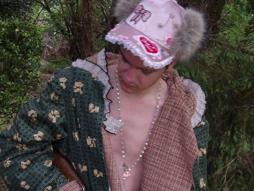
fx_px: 653
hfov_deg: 22.0
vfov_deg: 16.6
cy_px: 93
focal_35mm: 89
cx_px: 137
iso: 200
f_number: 4.2
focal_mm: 9.4
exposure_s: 1/60
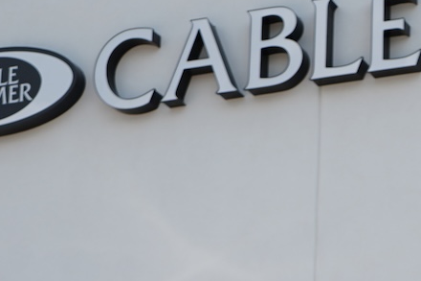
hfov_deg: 15.1
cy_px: 502
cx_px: 498
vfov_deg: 9.9
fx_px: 1531
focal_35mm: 131
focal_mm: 30
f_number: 5.6
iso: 100
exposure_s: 1/400
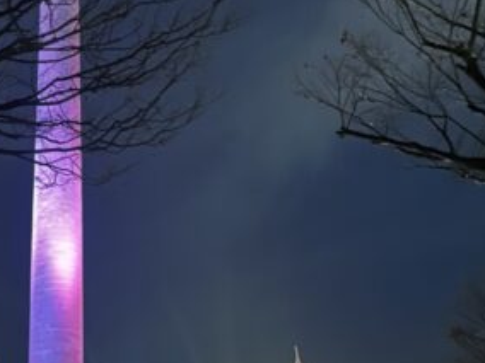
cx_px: 82
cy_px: 32
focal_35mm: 64
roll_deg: -0.1
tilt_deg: +36.8
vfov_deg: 22.3
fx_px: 897
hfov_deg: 29.4
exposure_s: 1/9
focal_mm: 5.7
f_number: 1.5
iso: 1000
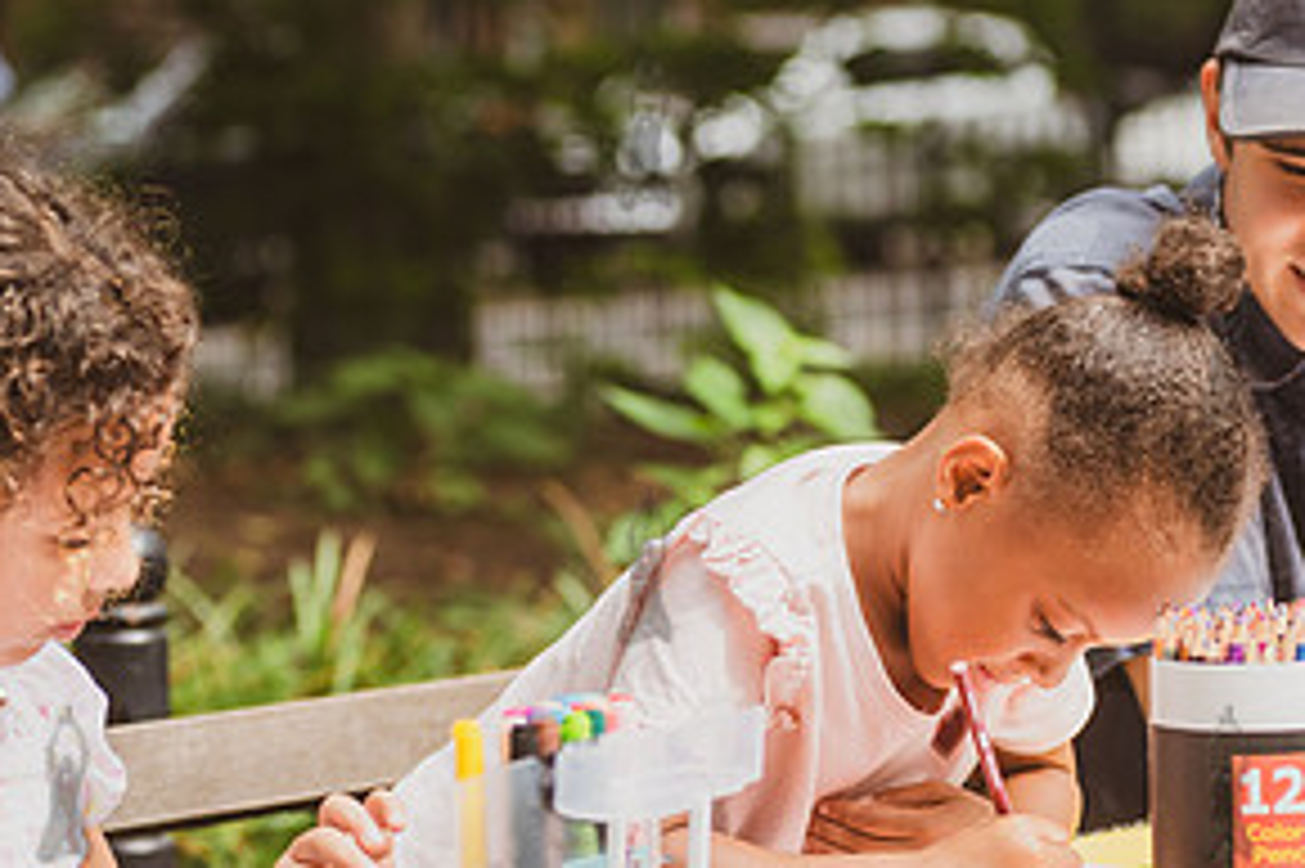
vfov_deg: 8.6
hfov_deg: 12.8
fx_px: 5796
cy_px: 564
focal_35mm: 160
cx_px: 644
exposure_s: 1/640
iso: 400
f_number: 4
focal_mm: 80
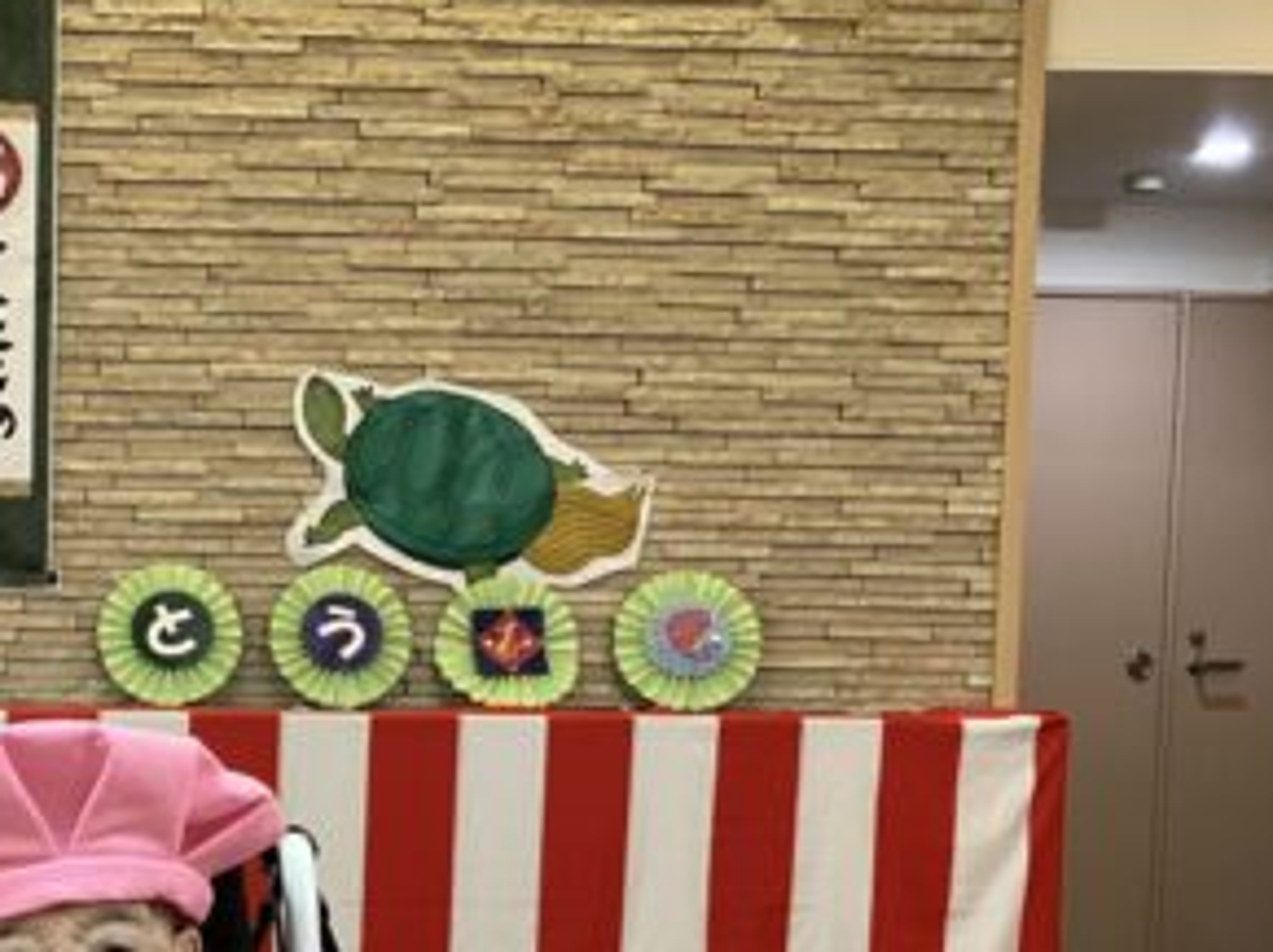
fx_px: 2131
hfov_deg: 31.2
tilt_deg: -3.6
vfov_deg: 24.7
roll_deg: -0.5
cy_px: 785
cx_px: 44
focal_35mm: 58
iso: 160
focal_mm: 3.99
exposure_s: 1/60
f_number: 1.8
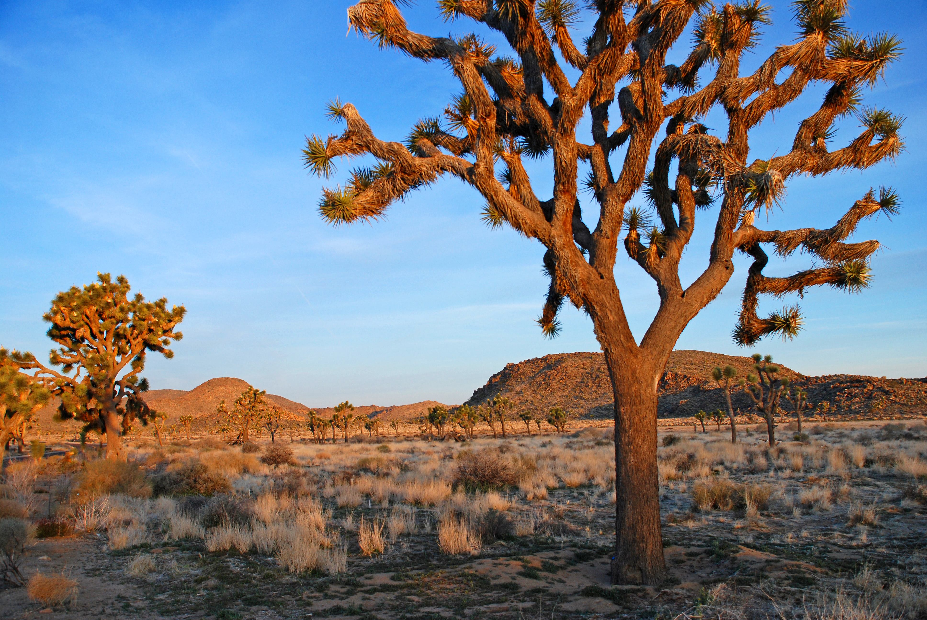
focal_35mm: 36
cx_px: 464
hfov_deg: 53.1
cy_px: 310
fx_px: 928
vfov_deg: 37.0
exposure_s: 1/125
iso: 200
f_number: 5.6
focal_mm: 24
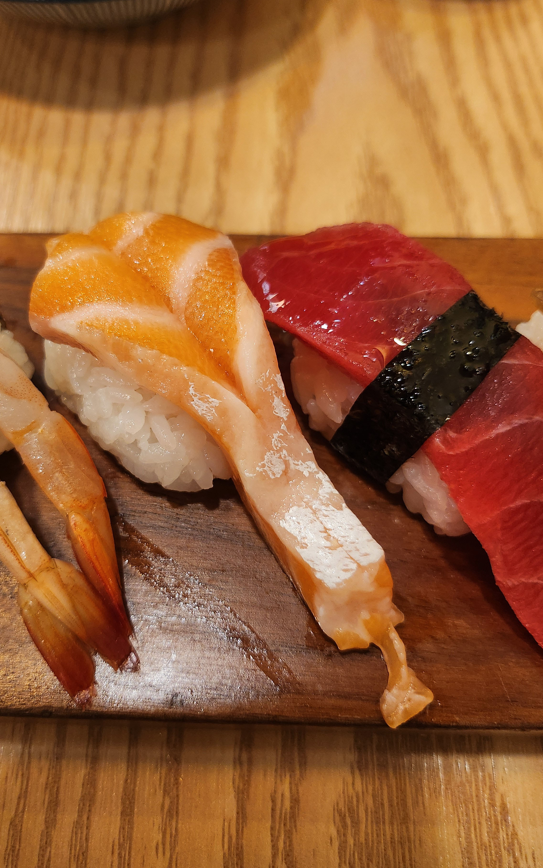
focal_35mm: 28
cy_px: 398
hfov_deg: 44.4
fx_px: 663
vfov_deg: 66.4
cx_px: 223
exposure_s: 1/120
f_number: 1.8
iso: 500
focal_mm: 5
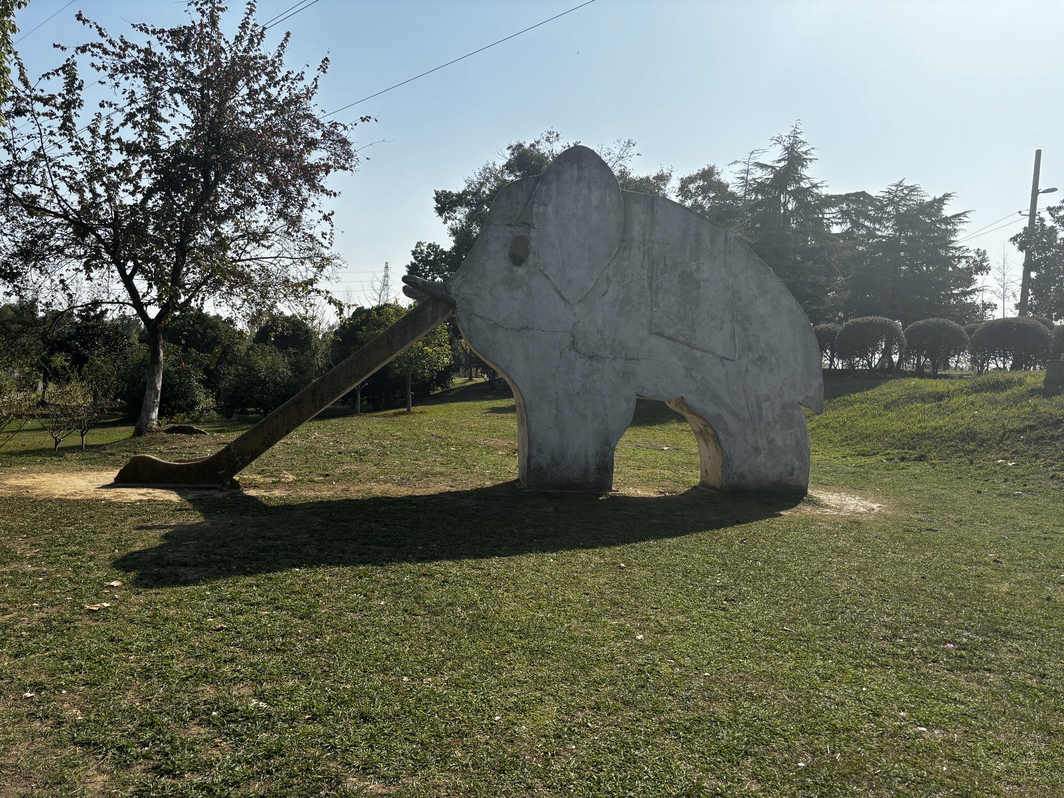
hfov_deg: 67.3
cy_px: 399
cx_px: 532
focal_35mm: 26
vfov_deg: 53.1
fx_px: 799
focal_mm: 5.96
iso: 50
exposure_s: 1/3650
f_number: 1.6
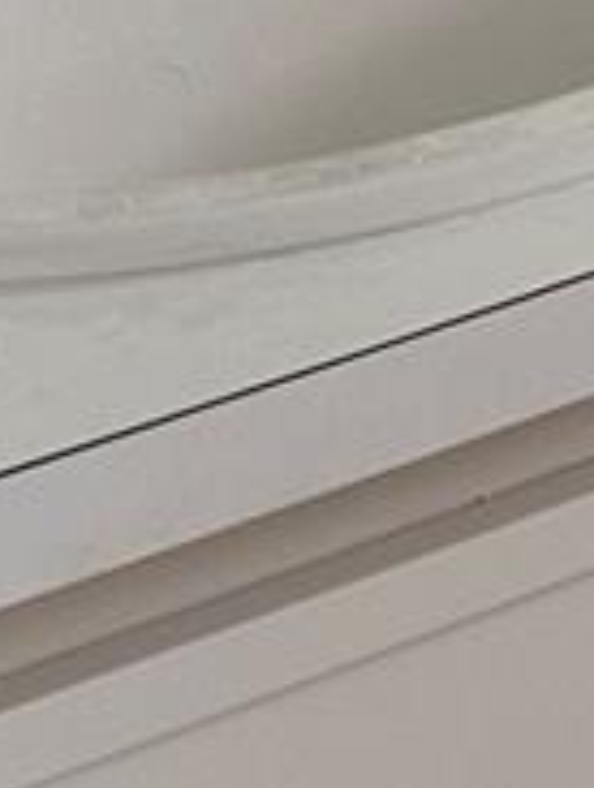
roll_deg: +1.6
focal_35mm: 157
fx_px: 3580
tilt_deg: -13.9
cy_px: -491
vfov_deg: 11.8
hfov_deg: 8.4
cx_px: 1567
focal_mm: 6.86
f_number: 1.78
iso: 160
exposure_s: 1/60
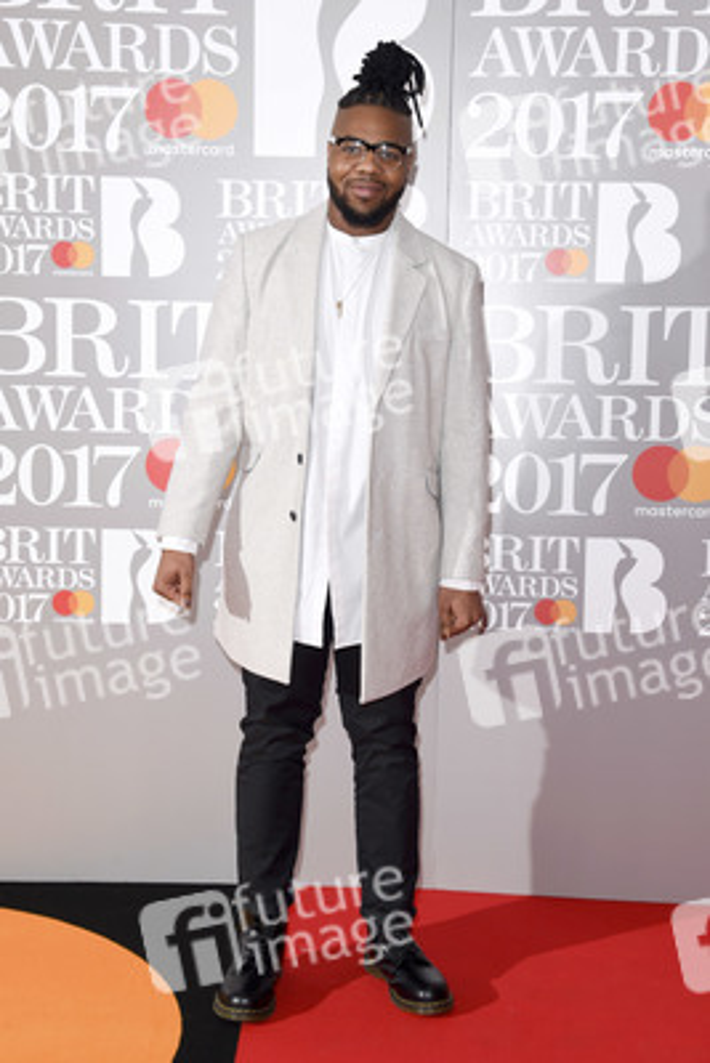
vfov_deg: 38.2
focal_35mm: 52
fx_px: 1537
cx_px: 355
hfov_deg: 26.0
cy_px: 532
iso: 400
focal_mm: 52
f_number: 5.6
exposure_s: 1/250
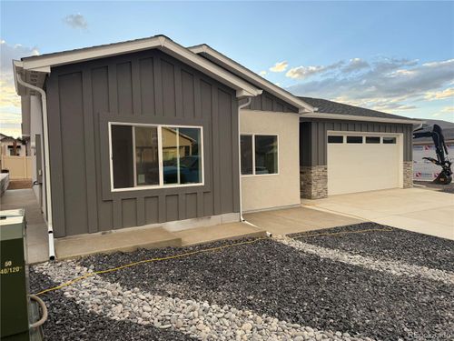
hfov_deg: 71.6
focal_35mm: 24
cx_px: 227
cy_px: 170
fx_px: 315
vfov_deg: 56.8
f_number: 1.78
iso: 100
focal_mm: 6.76
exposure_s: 1/1192
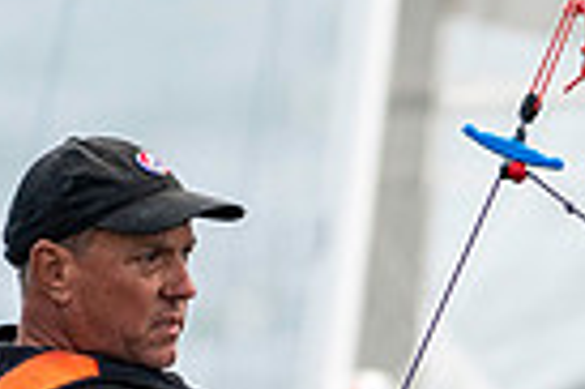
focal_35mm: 1912
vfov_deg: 0.7
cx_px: 188
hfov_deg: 1.1
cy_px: 566
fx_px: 31033
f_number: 5
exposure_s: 1/4000
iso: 400
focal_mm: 300
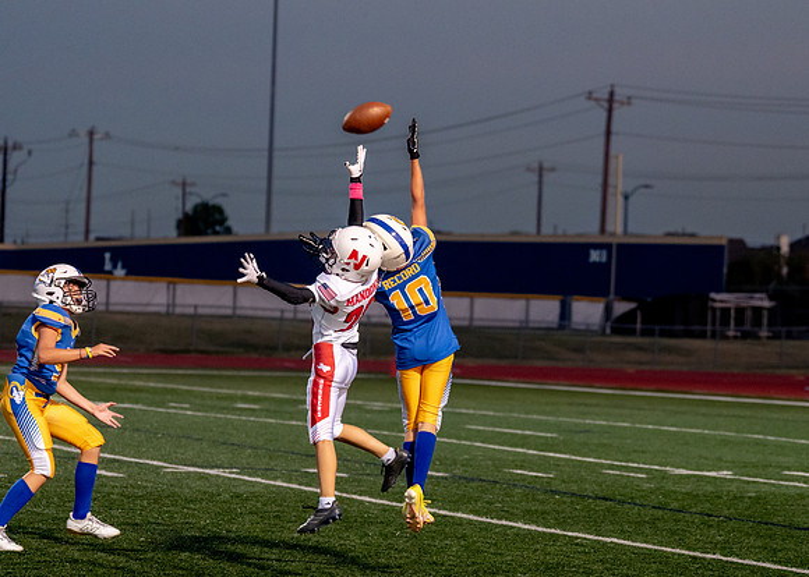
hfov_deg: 16.5
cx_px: 407
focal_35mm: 121
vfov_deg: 11.8
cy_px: 333
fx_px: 2790
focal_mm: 82
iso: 2000
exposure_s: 1/1000
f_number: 2.8
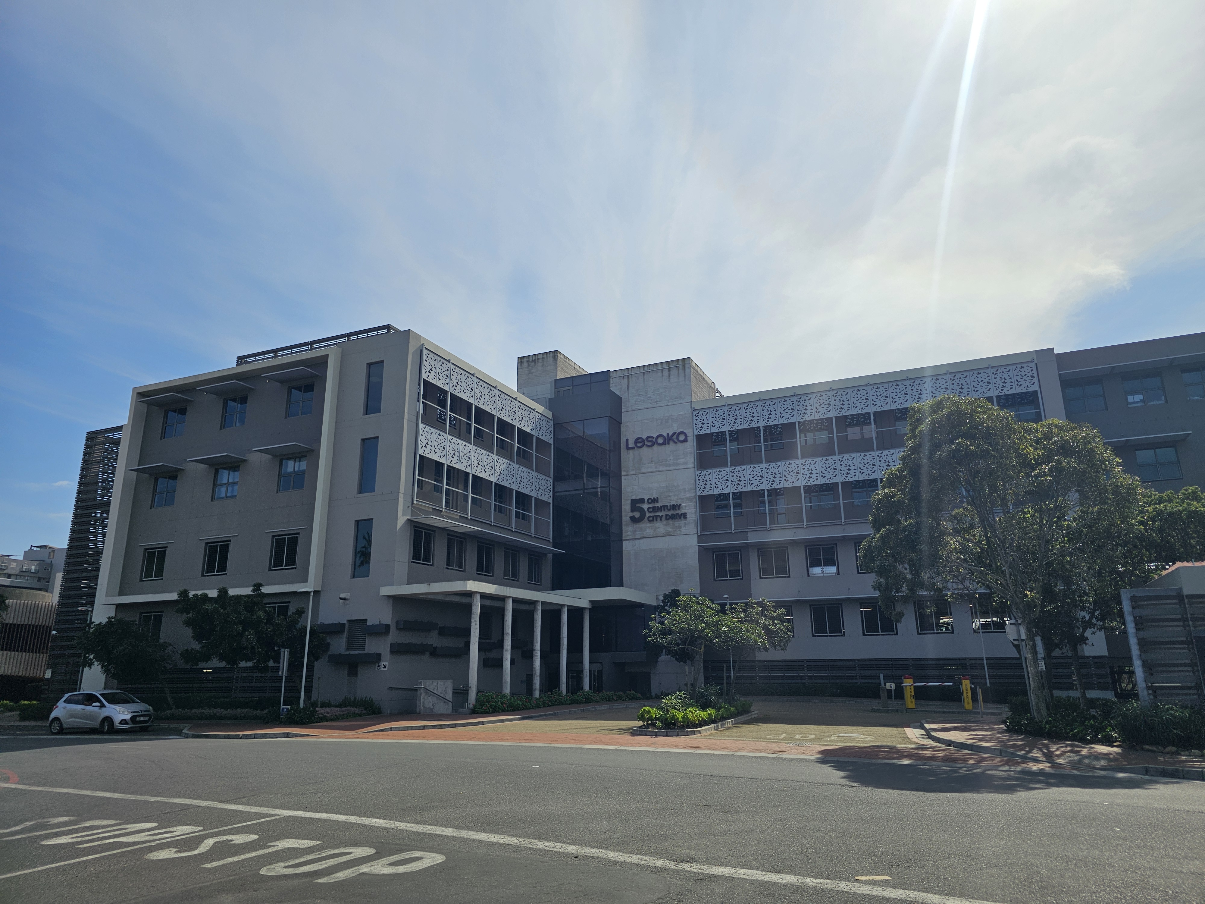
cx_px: 602
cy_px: 452
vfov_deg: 58.9
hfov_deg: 73.9
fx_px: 801
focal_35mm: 23
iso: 10
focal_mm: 6.3
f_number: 1.7
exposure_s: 1/1714
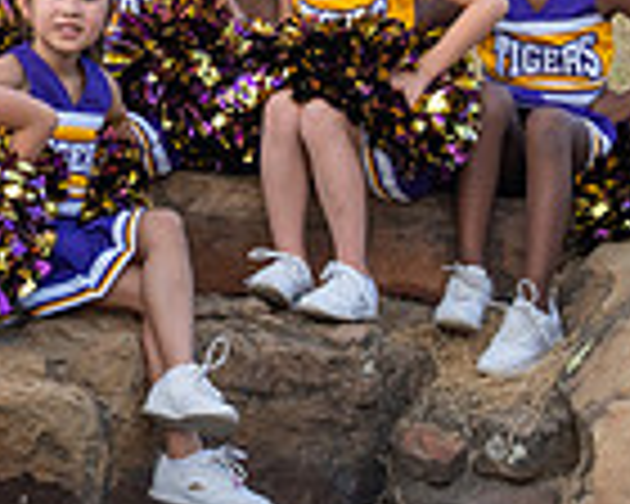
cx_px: -75
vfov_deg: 4.9
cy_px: -43
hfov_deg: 6.1
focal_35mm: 317
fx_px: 5911
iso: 640
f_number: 4
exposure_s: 1/320
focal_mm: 70
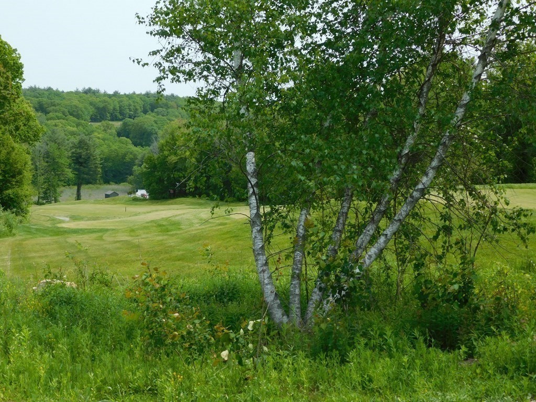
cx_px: 268
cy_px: 201
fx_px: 1099
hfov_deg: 27.4
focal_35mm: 71
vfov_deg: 20.7
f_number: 4.3
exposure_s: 1/640
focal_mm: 12.6
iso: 125
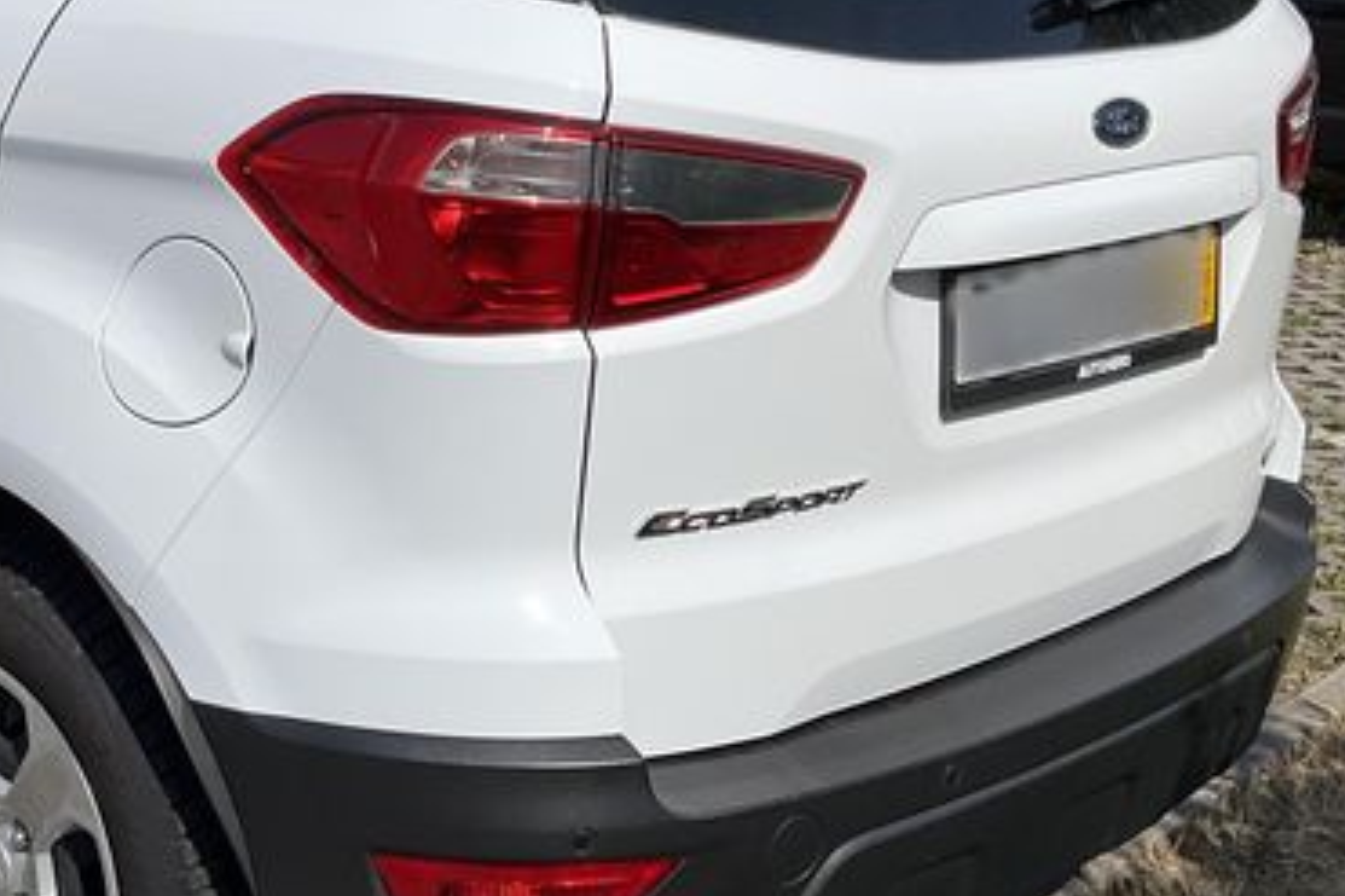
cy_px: 432
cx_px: 308
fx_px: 2427
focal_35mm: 65
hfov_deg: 30.4
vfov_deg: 20.9
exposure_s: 1/4065
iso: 25
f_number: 1.8
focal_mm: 3
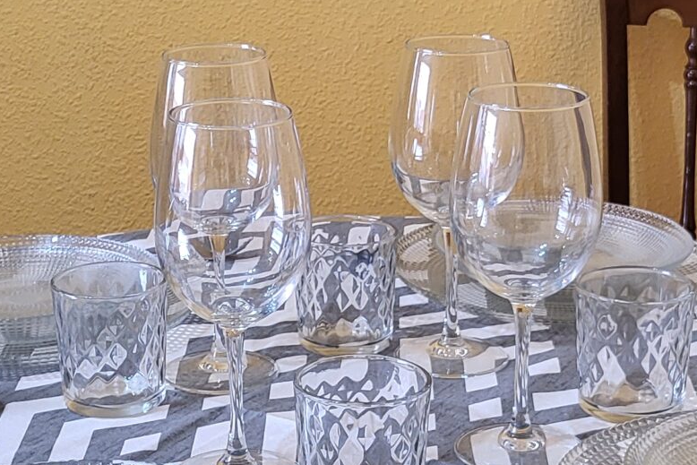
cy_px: 197
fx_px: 1723
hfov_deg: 22.9
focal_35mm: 89
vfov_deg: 15.4
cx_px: 310
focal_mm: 5.4
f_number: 1.8
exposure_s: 1/50
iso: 250
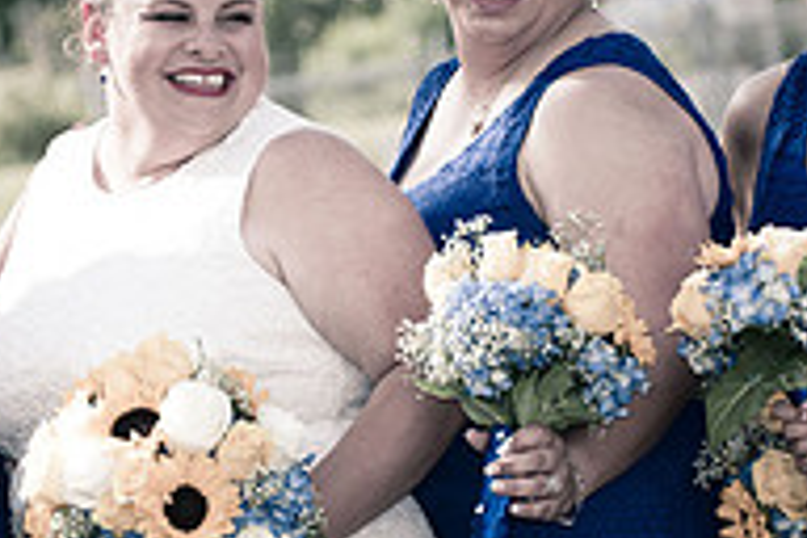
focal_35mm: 423
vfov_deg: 3.2
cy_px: 479
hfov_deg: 4.9
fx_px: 9482
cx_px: 76
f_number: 5.6
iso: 100
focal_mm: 140
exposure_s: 1/250
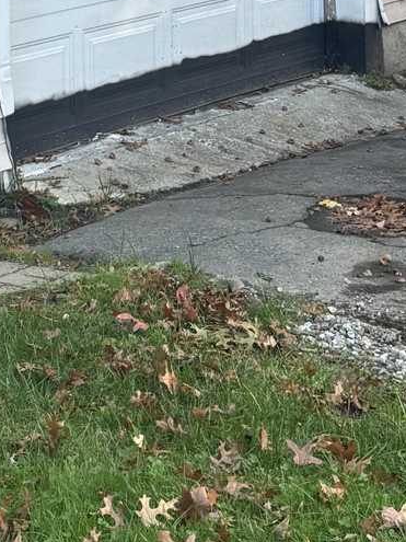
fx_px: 1893
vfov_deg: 15.4
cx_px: -132
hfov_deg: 11.9
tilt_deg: -2.5
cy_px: -192
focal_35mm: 121
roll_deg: +2.1
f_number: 1.6
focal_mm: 5.96
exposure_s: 1/121
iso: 40
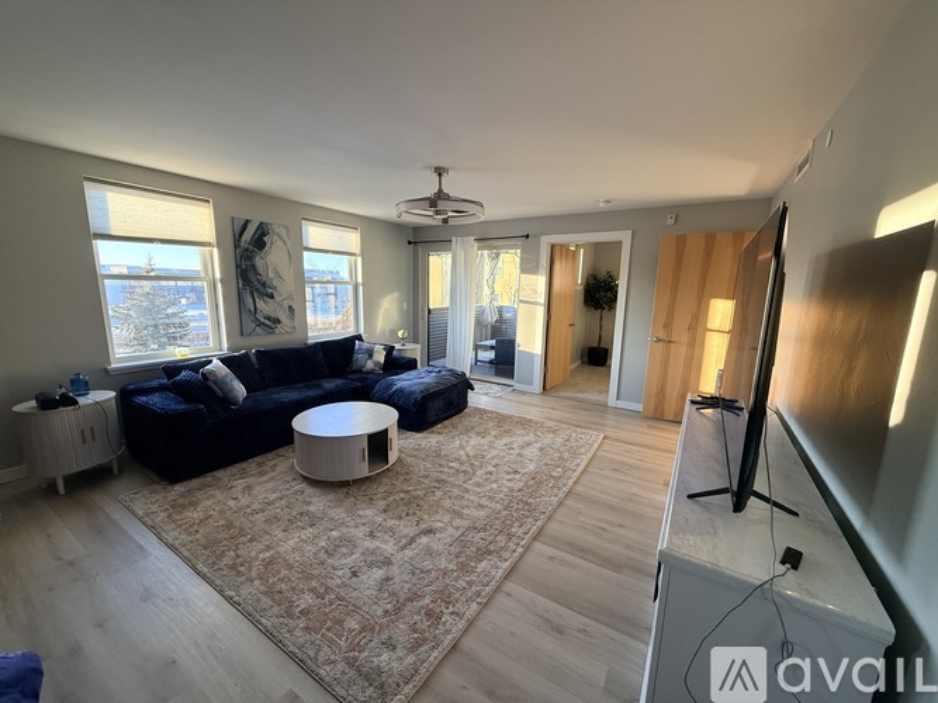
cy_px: 352
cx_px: 469
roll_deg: -1.4
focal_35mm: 14
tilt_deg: -9.9
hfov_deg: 102.1
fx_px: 379
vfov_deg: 85.7
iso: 160
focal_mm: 2.22
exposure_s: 1/99
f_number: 2.2
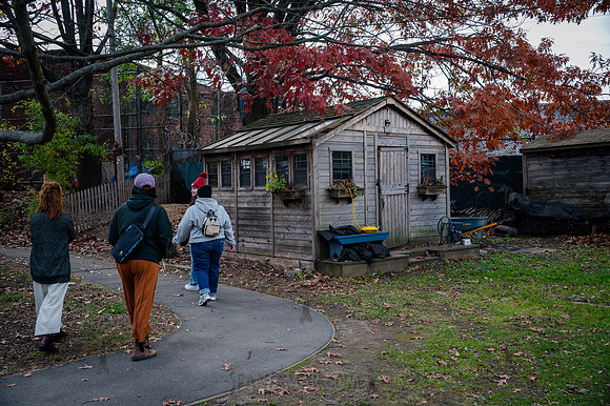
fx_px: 593
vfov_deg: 37.8
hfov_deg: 54.5
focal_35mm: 35
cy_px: 203
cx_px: 305
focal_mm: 35
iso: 640
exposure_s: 1/250
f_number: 5
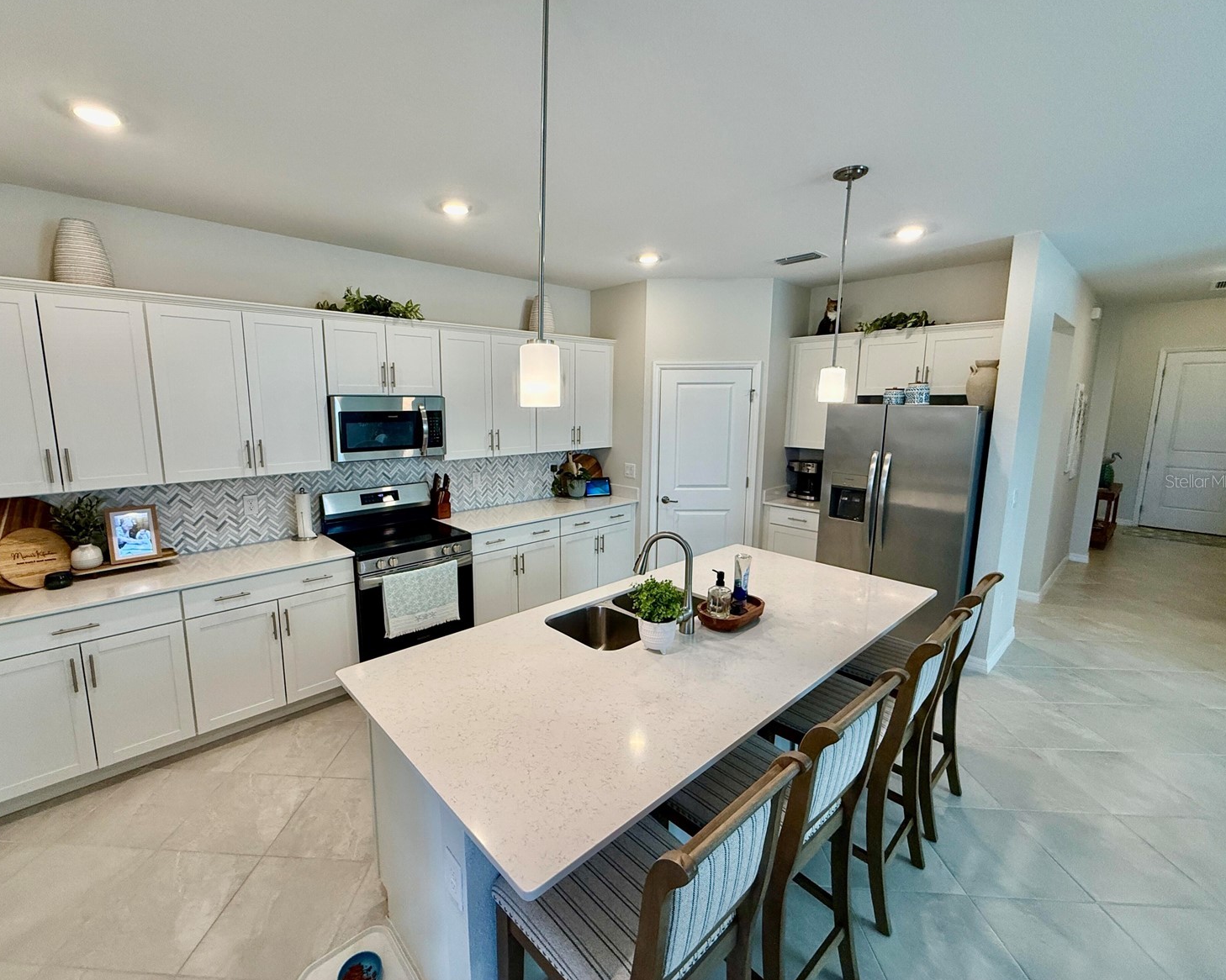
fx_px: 544
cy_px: 481
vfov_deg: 84.0
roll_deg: -0.2
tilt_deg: -8.3
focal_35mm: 15
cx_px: 572
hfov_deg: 96.7
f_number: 2.2
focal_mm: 2.22
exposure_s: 1/120
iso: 160
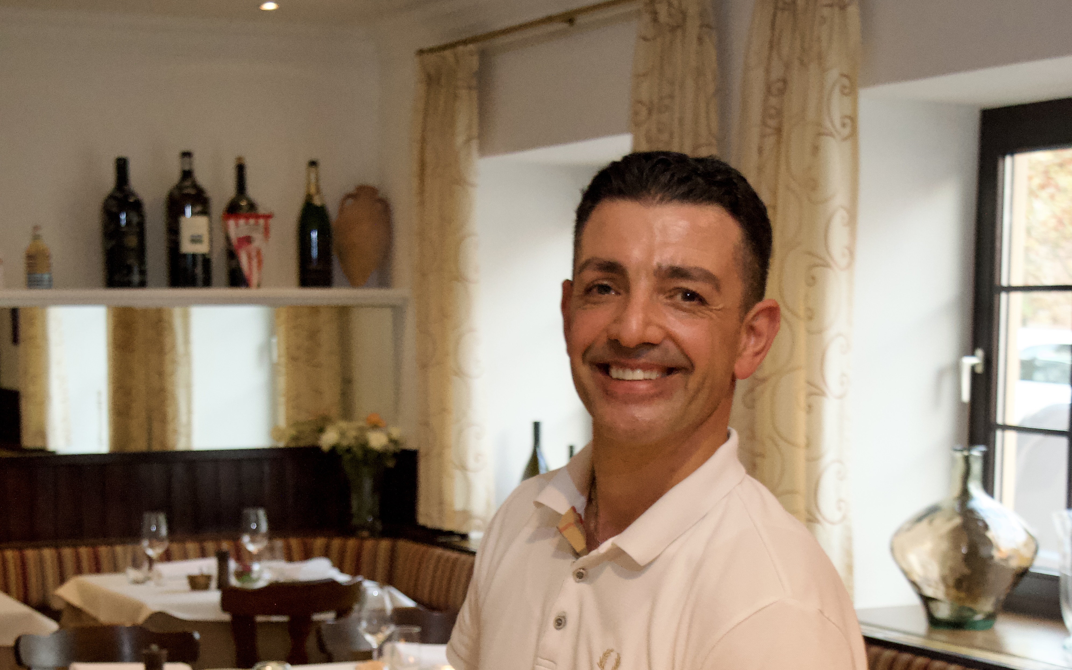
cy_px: 716
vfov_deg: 17.1
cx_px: 535
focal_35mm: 74
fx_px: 2162
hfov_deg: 27.8
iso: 3200
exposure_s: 1/60
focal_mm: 32
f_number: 4.5
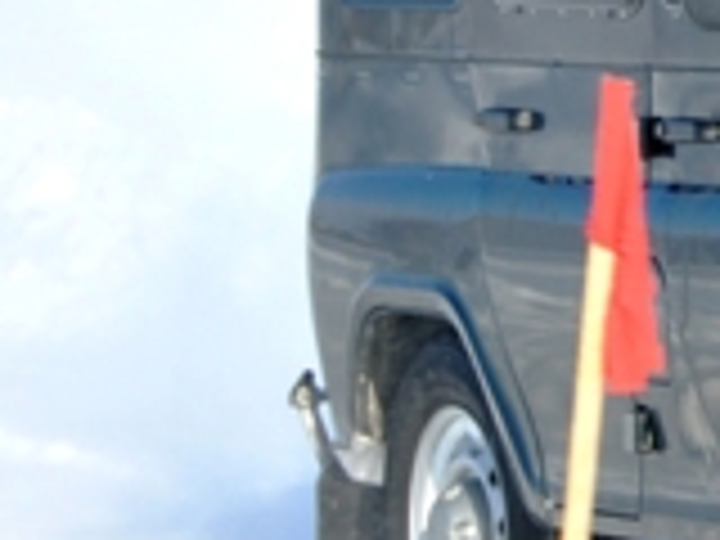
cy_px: 133
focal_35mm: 395
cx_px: 1584
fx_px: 8224
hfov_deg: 4.9
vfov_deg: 3.8
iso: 200
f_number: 10
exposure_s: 1/400
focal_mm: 55
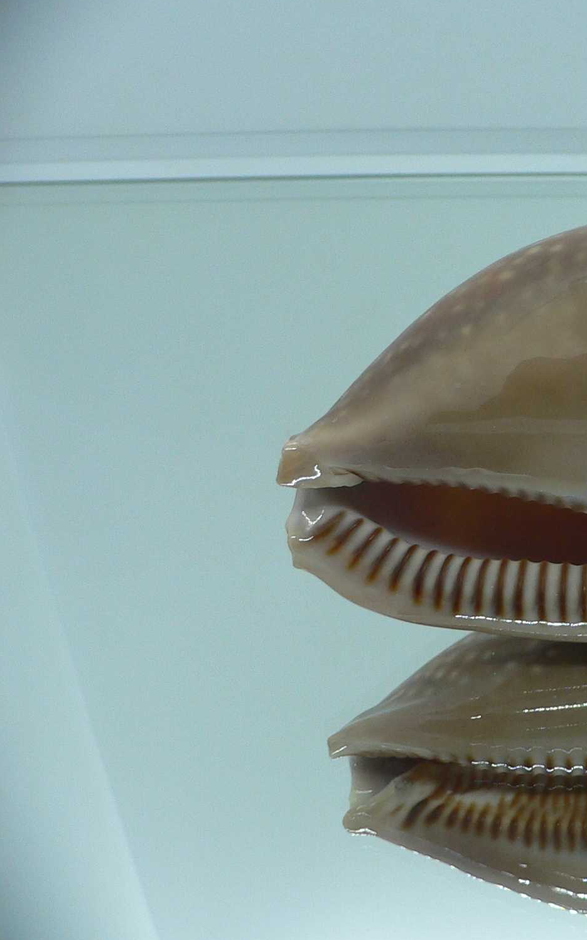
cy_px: 467
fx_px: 1280
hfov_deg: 24.3
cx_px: 632
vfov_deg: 40.3
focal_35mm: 50
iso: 100
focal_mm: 4.6
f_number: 2.8
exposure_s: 1/60
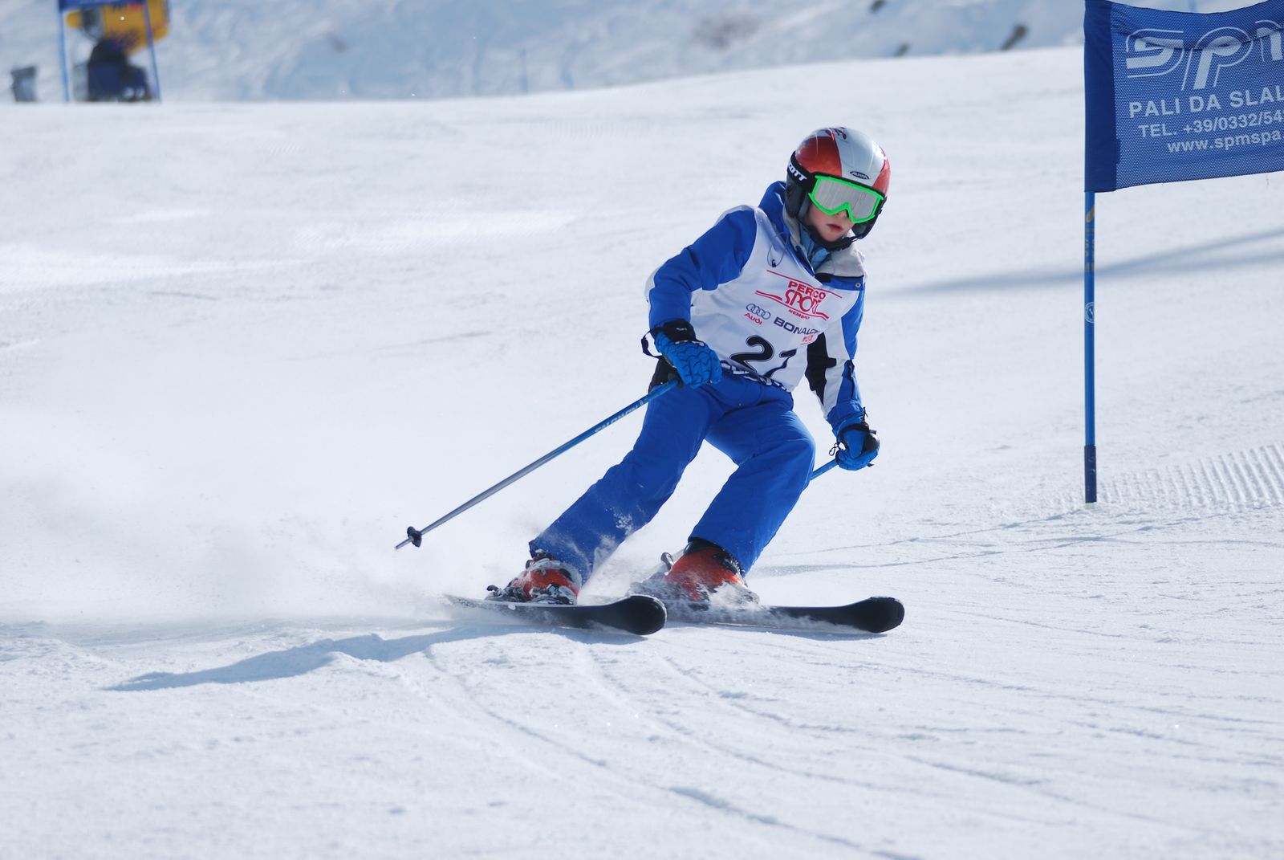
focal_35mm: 225
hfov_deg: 9.1
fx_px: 8034
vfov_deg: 6.1
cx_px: 642
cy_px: 430
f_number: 5
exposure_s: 1/1250
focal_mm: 150
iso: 100
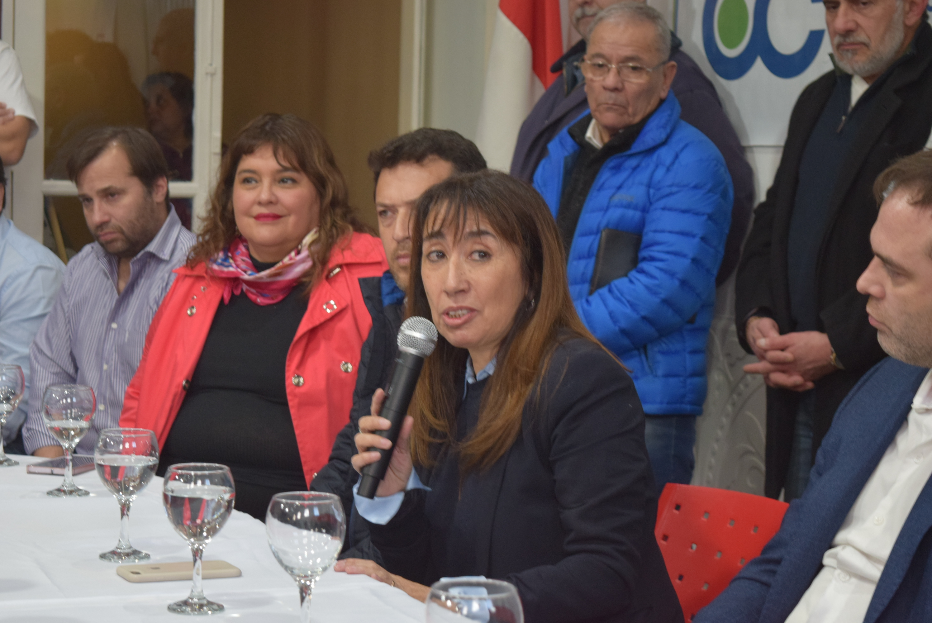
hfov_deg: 24.6
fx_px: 2137
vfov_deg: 16.6
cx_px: 466
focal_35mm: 82
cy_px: 312
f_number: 5.6
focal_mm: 55
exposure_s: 1/60
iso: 1400
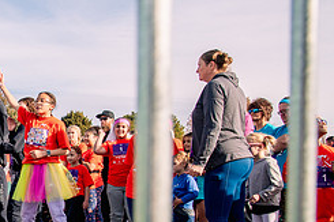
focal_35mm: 71
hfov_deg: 26.1
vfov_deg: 19.0
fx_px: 658
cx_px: -44
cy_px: 163
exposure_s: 1/1000
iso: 800
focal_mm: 30
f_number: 10
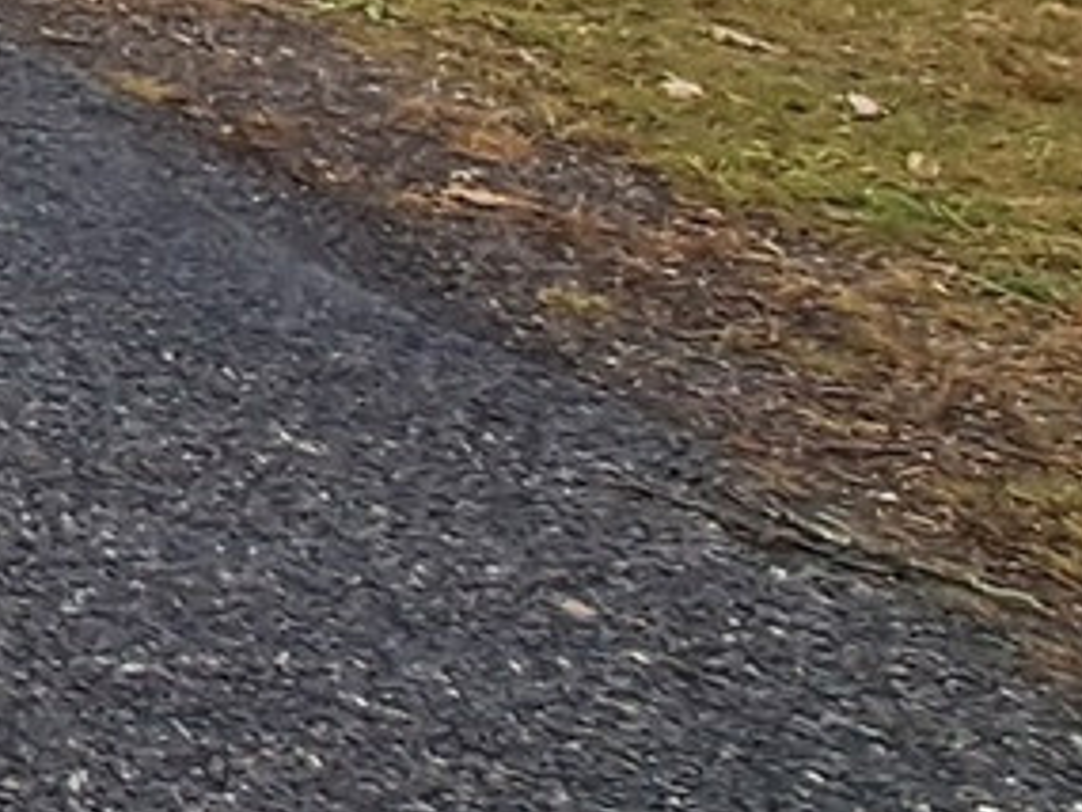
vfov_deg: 18.2
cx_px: -1701
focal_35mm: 73
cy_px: -364
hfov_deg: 13.9
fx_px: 2283
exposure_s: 1/105
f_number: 2.2
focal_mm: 1.42
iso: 40
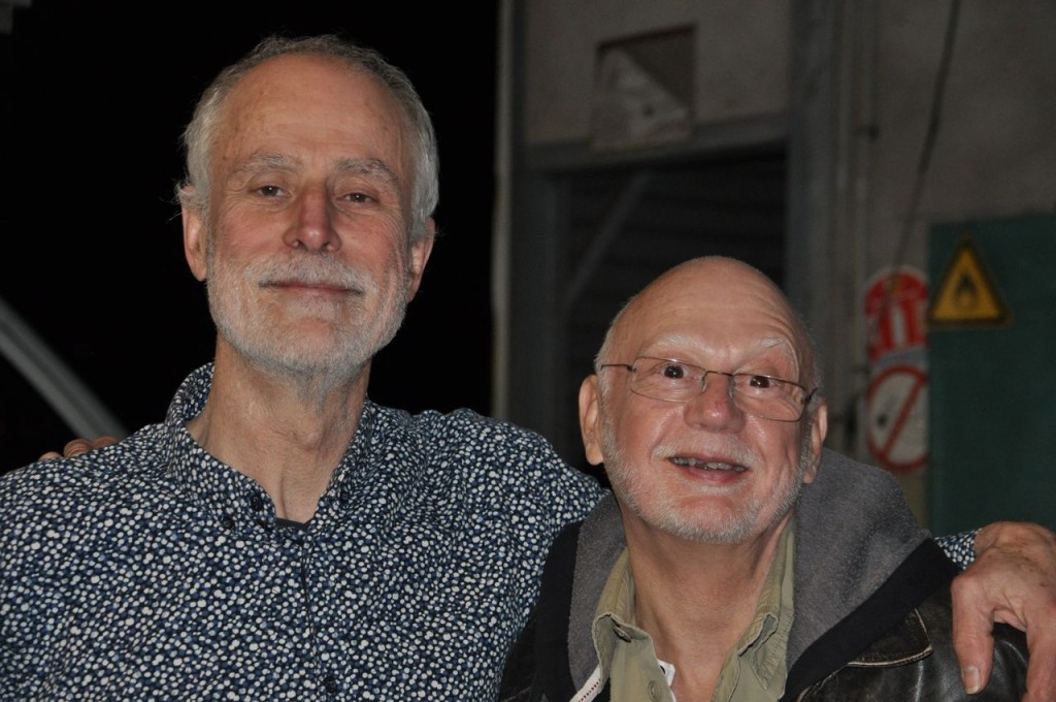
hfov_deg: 18.9
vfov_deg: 12.6
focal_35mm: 108
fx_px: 3164
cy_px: 351
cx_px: 528
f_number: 5.3
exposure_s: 1/60
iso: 800
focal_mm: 72
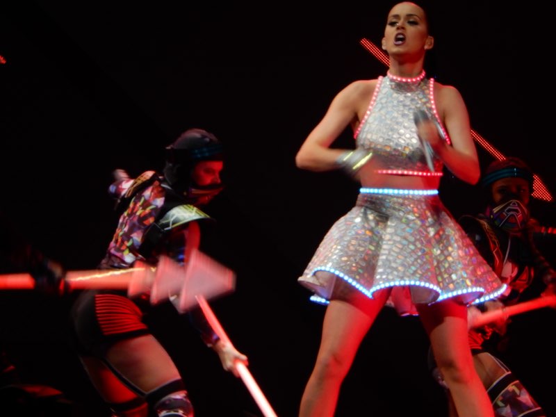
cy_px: 208
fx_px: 6152
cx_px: 278
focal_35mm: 383
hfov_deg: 5.2
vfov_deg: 3.9
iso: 400
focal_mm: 68.7
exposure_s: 1/125
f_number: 6.2
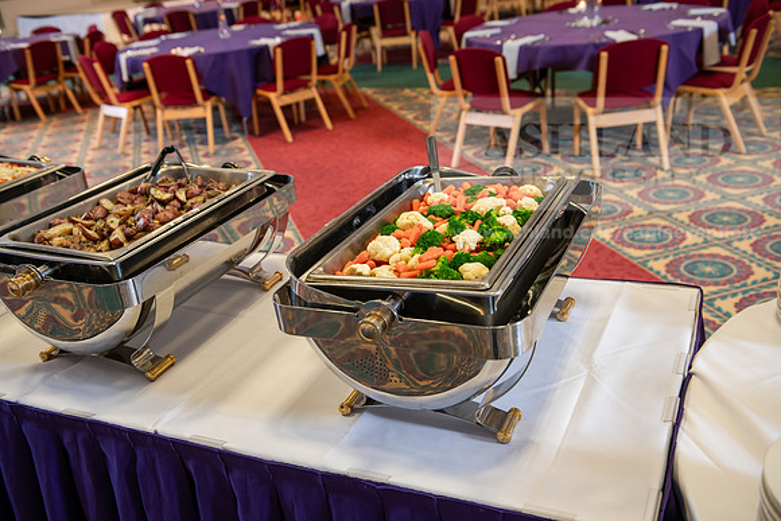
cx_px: 390
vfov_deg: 36.9
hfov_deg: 53.1
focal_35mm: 36
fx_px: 781
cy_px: 260
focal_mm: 36
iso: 500
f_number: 3.5
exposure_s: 1/80
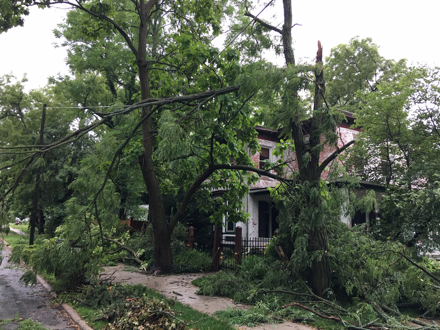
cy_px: 165
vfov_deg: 48.2
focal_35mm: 29
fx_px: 369
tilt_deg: +13.1
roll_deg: -1.4
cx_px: 220
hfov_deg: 61.7
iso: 25
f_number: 2.2
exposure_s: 1/15
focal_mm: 4.15
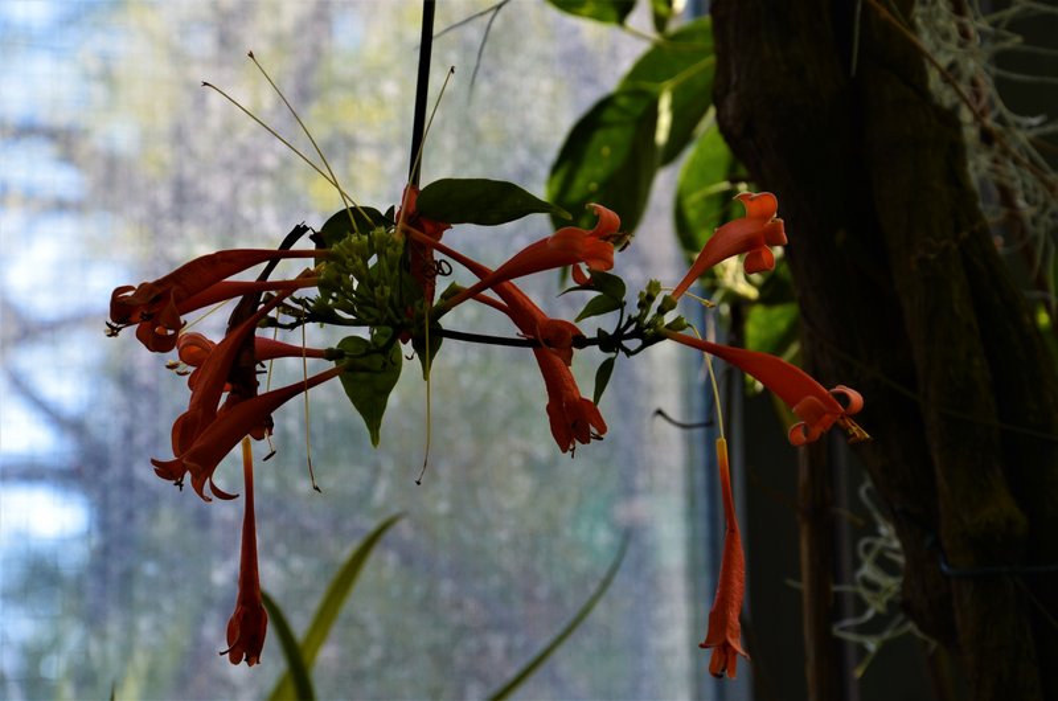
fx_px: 4620
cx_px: 529
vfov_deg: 8.7
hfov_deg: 13.1
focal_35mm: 158
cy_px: 350
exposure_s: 1/125
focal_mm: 105
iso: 400
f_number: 9
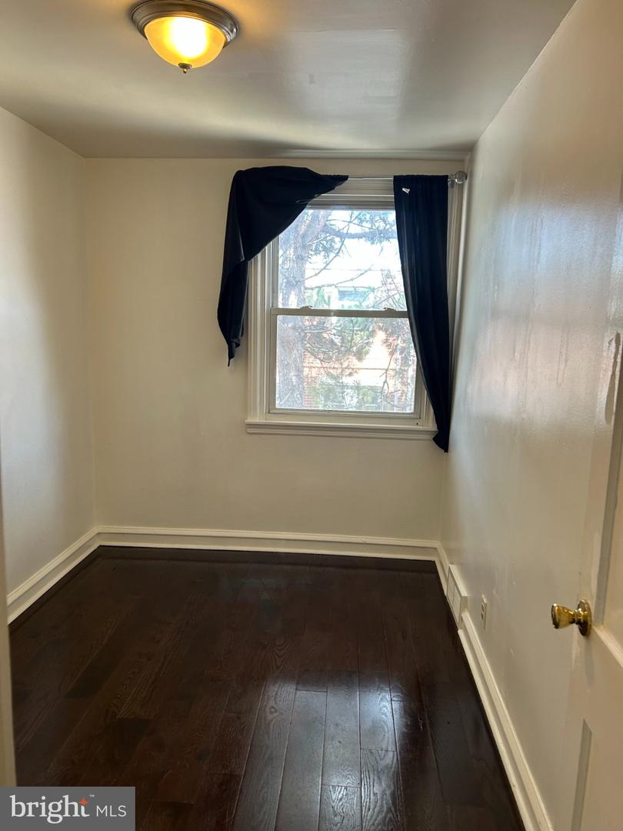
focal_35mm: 26
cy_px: 416
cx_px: 312
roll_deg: -2.7
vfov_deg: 67.3
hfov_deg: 53.1
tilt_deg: -9.4
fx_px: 624
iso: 100
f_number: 1.5
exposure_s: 1/120
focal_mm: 5.7
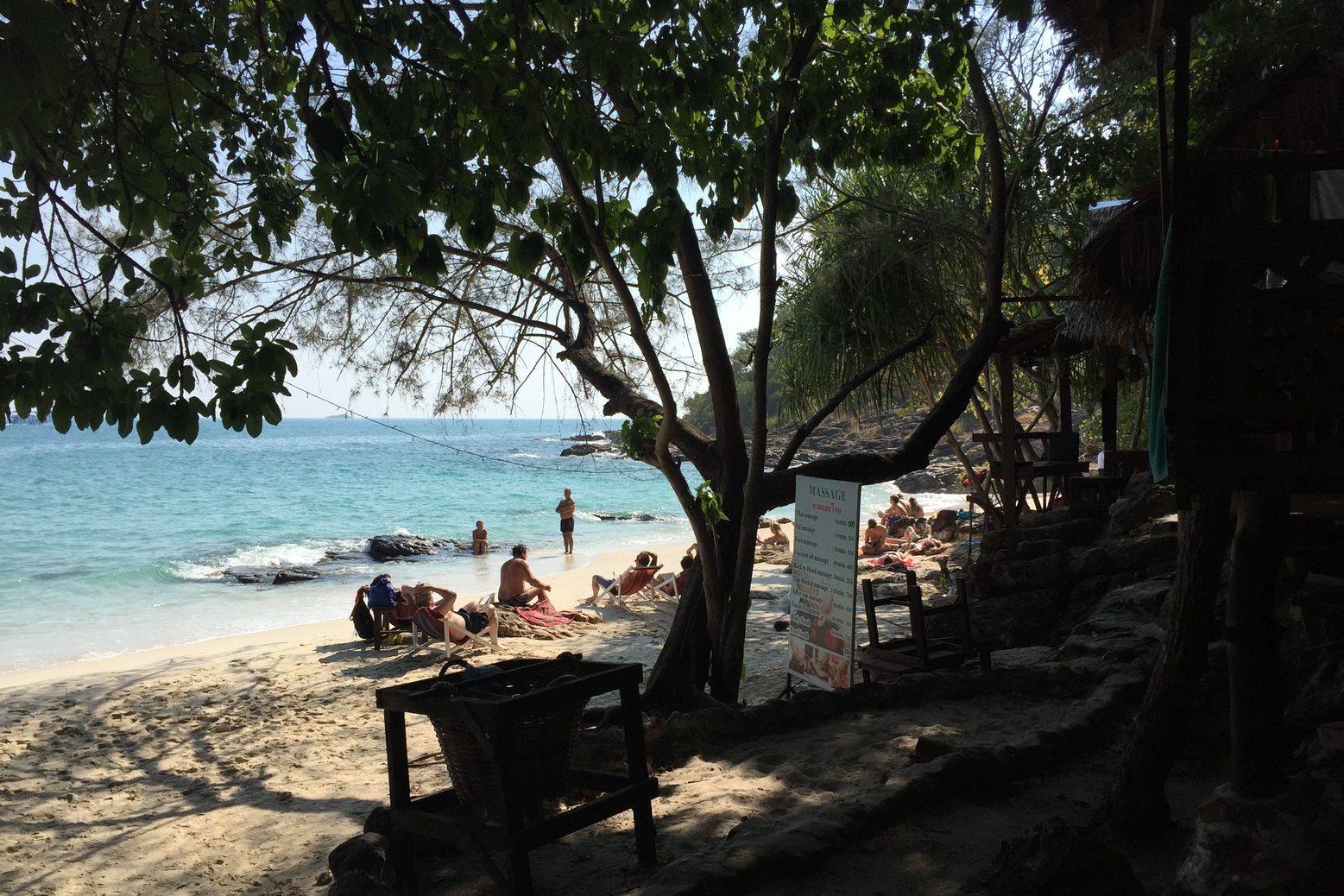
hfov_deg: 60.3
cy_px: 486
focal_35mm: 31
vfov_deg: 42.3
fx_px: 1157
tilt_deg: -2.9
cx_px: 679
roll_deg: -0.8
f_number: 2.2
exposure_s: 1/2083
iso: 32
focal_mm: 4.15
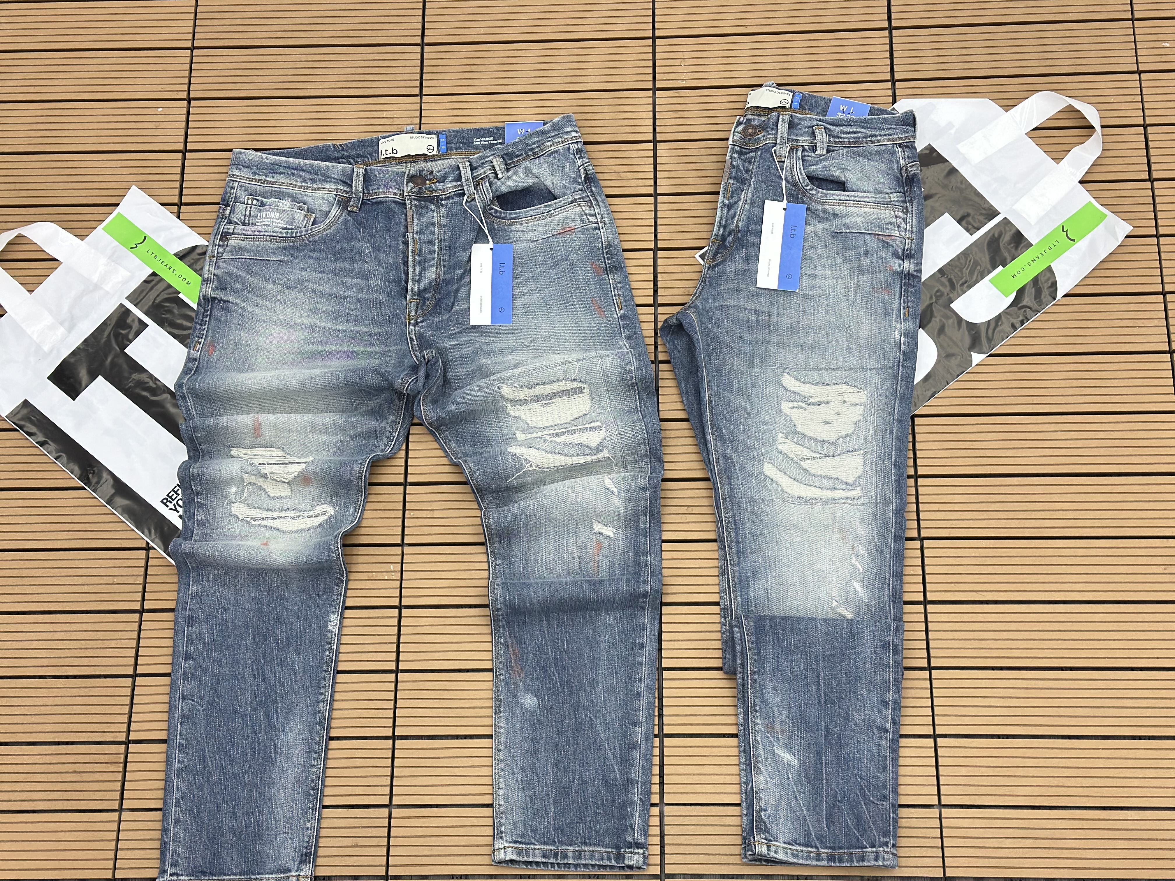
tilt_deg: -70.8
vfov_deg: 30.3
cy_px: 440
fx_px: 1629
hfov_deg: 39.7
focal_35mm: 48
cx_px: 588
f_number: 1.78
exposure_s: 1/60
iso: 200
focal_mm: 6.86
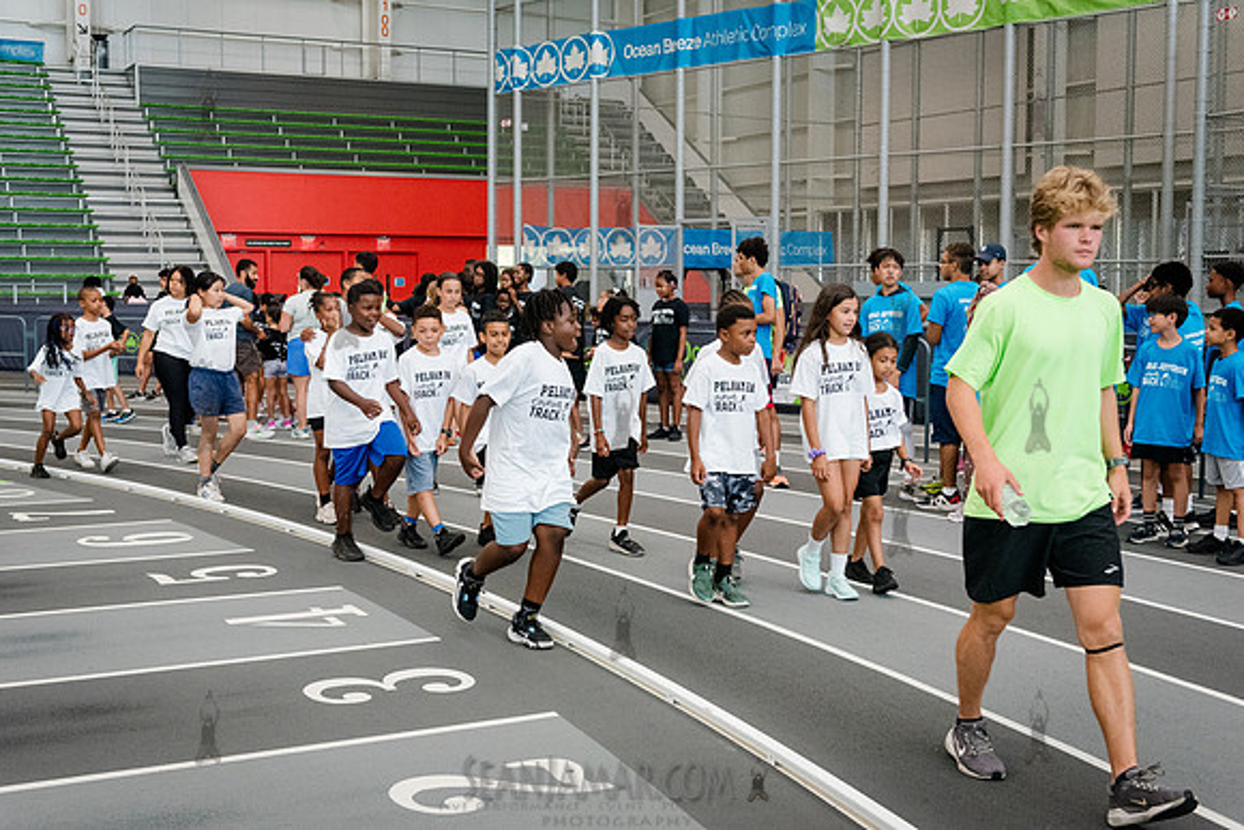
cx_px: 622
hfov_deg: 43.5
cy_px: 415
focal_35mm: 45
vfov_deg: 29.8
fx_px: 1559
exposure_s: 1/1000
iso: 6400
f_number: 4
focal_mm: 42
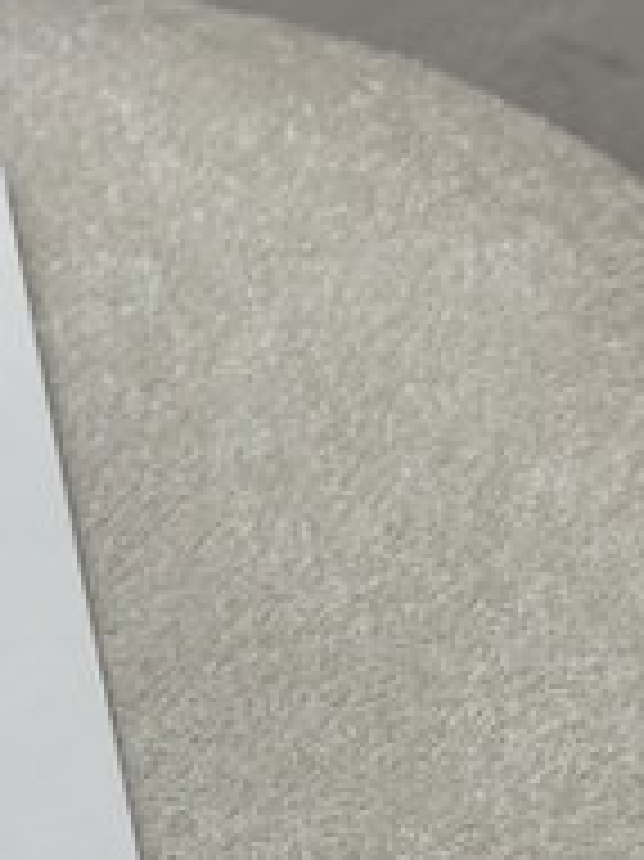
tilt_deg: -61.6
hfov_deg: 10.8
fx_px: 3328
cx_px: -144
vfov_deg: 14.1
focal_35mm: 134
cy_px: 1150
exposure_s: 1/50
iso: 160
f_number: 1.78
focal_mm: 6.76
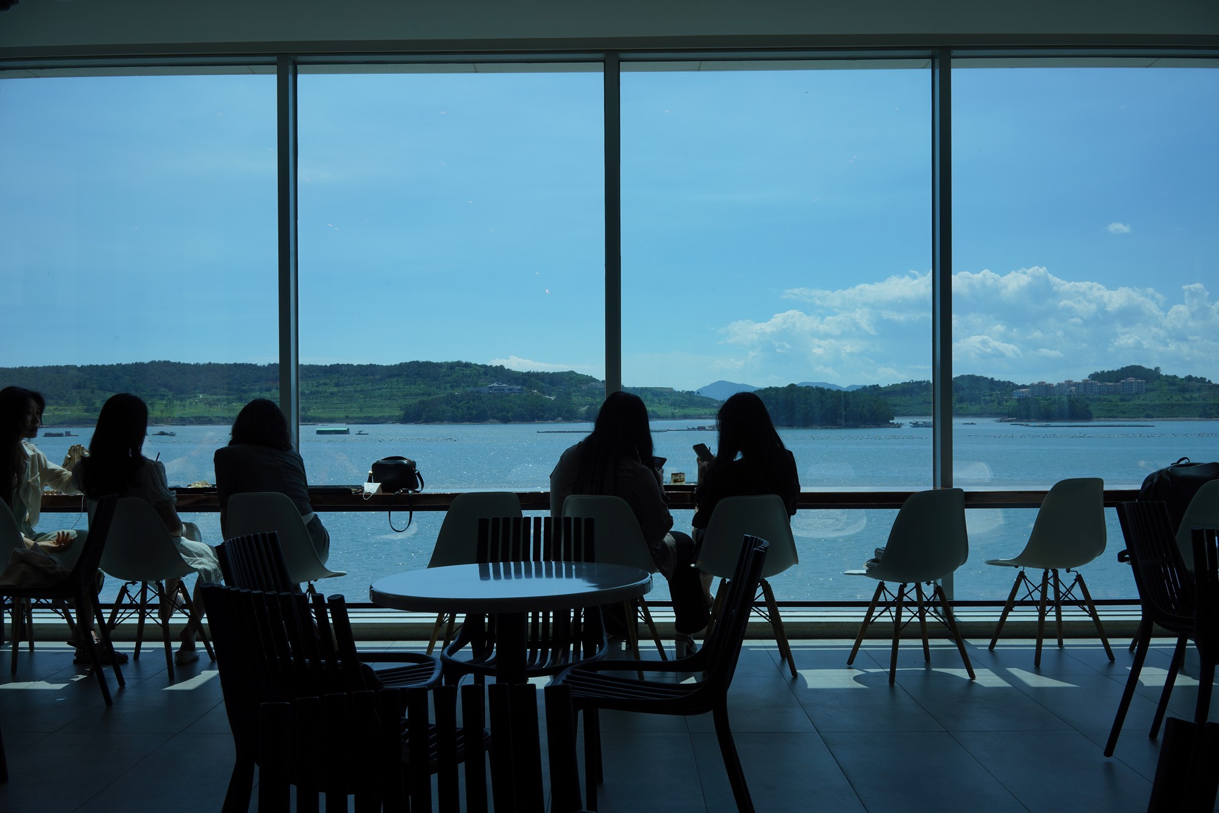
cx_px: 610
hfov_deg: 54.4
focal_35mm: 35
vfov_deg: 37.9
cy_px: 406
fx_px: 1185
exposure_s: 1/100
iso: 100
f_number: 14
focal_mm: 35
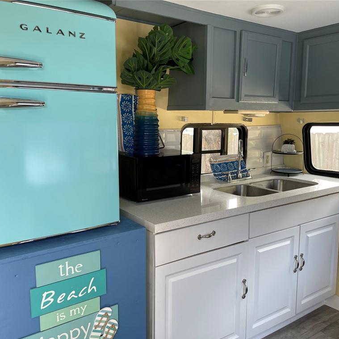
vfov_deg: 52.5
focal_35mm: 31
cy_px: 171
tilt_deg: -7.4
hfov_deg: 52.5
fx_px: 343
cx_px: 172
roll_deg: +0.1
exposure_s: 1/121
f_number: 1.6
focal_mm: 4.2
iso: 40
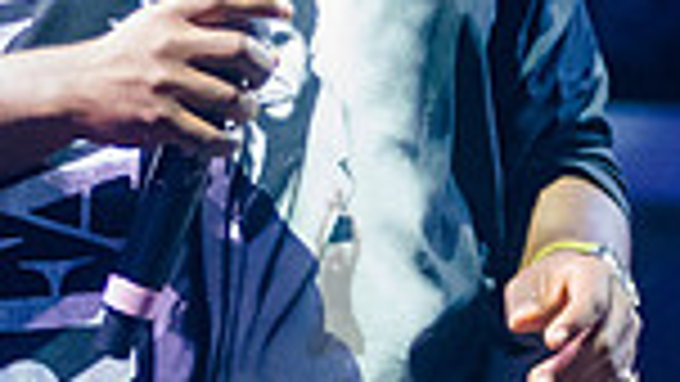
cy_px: -325
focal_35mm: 466
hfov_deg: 4.6
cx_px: 70
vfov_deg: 2.6
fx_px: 8404
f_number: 2.8
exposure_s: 1/640
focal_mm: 86
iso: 5000
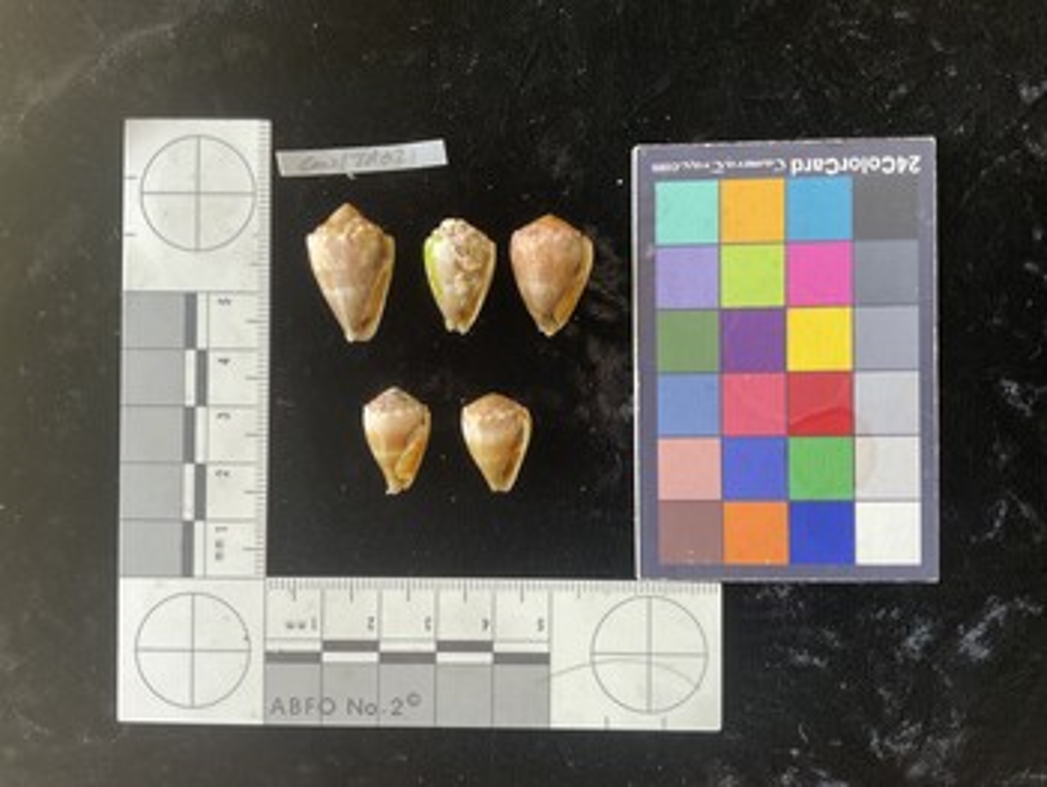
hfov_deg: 61.6
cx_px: 524
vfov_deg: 48.3
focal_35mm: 29
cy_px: 394
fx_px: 878
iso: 100
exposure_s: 1/60
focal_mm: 3
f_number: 1.8
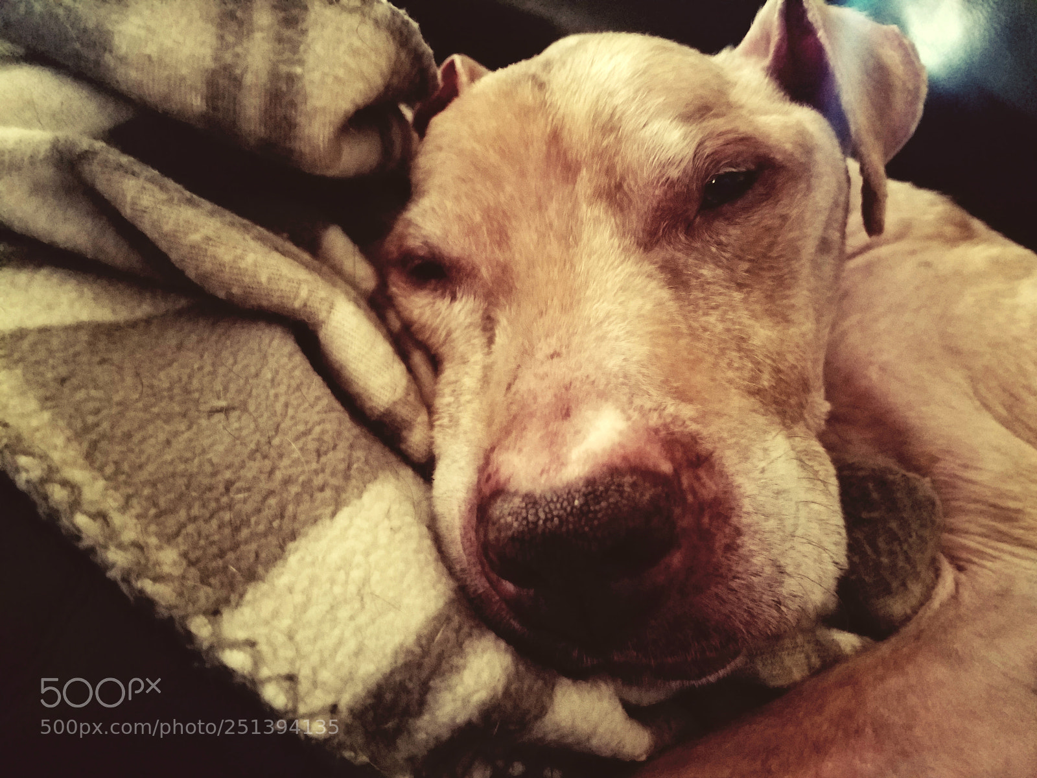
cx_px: 518
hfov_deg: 67.3
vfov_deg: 53.1
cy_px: 389
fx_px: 779
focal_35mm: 26
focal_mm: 4.2
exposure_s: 1/10
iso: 800
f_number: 1.7
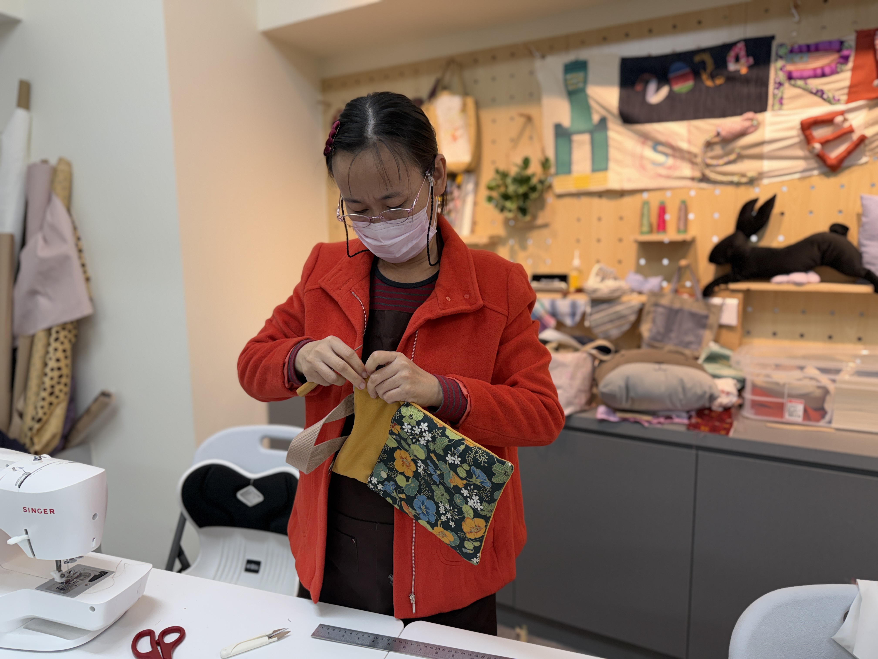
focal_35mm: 24
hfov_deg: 71.6
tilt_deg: -7.7
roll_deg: -0.2
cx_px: 439
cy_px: 330
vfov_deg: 56.8
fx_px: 609
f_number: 1.78
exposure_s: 1/120
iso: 125
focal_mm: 6.76
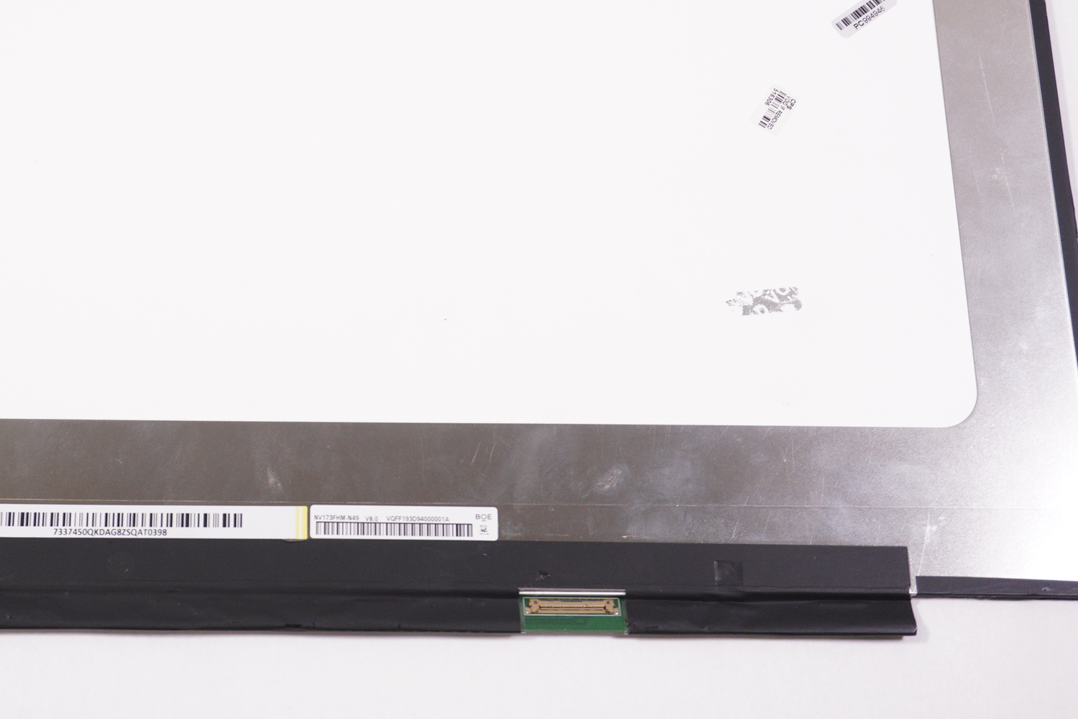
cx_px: 300
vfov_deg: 20.8
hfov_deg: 30.6
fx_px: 1946
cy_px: 194
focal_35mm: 65
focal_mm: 26
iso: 800
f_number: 5.6
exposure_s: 1/200
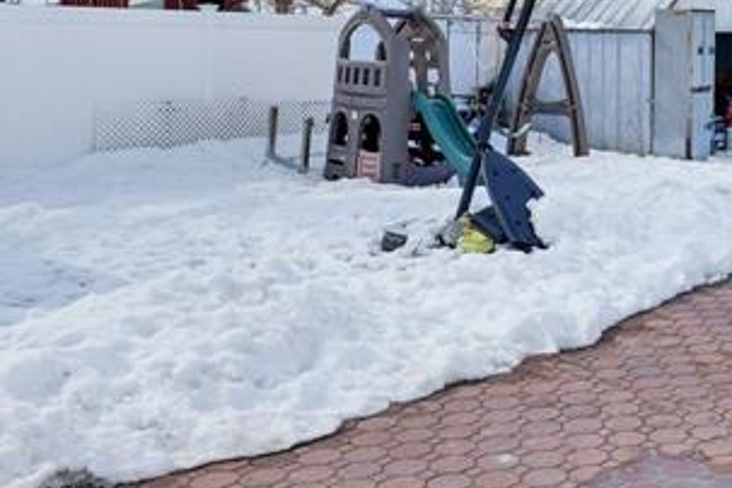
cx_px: 734
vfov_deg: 23.9
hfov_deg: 33.7
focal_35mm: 54
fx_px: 1098
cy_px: -5
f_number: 8
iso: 100
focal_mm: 16
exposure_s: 1/320
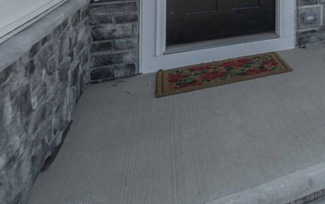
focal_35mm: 42
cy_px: -53
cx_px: 437
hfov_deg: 32.8
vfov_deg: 26.5
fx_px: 372
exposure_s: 1/500
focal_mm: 14
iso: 200
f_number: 9
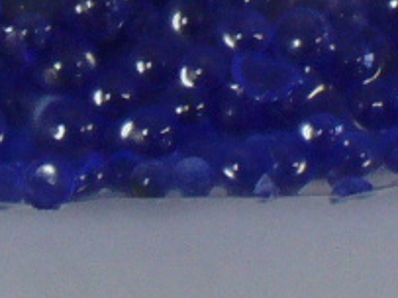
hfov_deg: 8.5
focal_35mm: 233
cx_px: 12
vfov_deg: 6.3
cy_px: -198
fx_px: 2677
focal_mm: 6.1
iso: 150
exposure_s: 1/20
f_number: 2.8
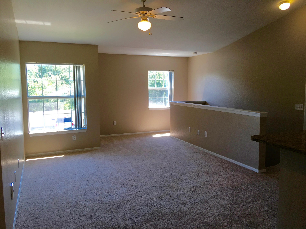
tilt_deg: -4.2
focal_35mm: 29
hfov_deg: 61.7
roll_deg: +0.9
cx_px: 153
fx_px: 256
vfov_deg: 48.2
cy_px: 114
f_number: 2.2
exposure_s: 1/60
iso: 25
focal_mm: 4.15
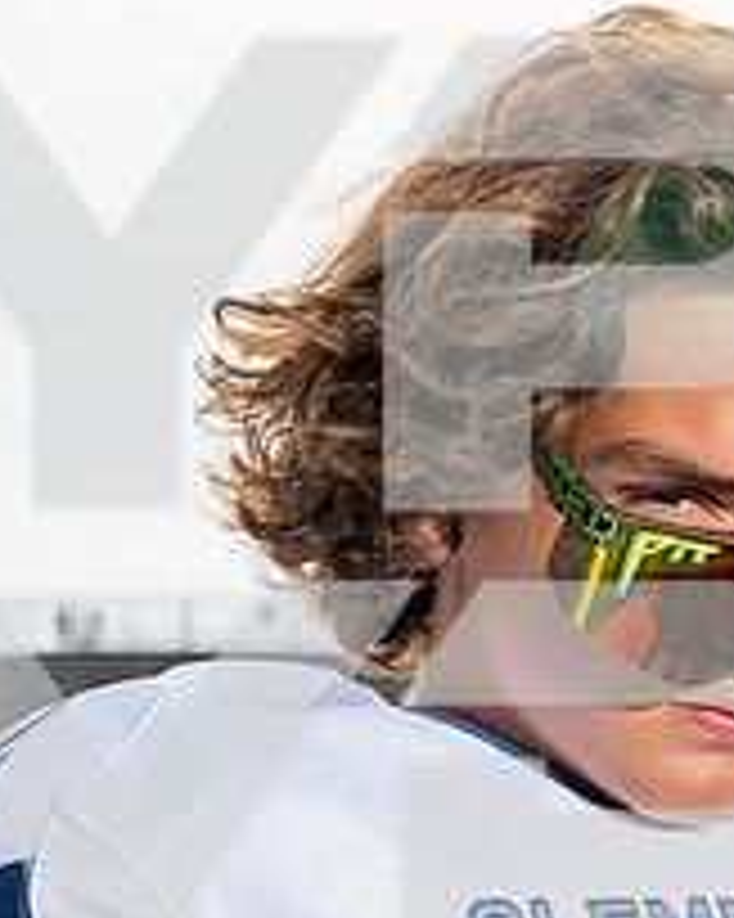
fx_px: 3913
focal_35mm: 144
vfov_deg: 13.3
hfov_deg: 10.7
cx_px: 311
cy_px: 821
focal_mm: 54
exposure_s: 1/250
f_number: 8
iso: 100
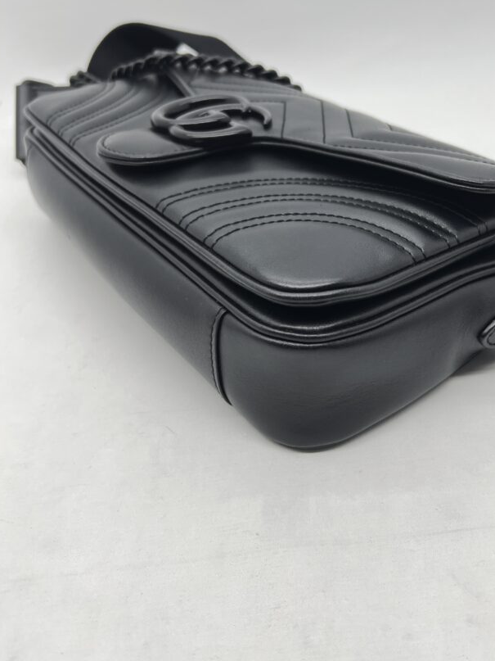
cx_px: 307
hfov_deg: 42.6
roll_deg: +2.9
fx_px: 629
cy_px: 294
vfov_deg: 55.2
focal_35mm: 33
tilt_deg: -34.3
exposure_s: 1/100
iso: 32
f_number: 1.5
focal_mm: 5.7
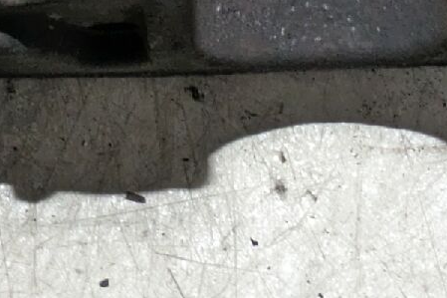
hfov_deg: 9.1
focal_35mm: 227
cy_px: -369
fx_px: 2817
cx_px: 251
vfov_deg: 5.9
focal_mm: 5.43
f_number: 1.89
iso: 265
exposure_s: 1/50
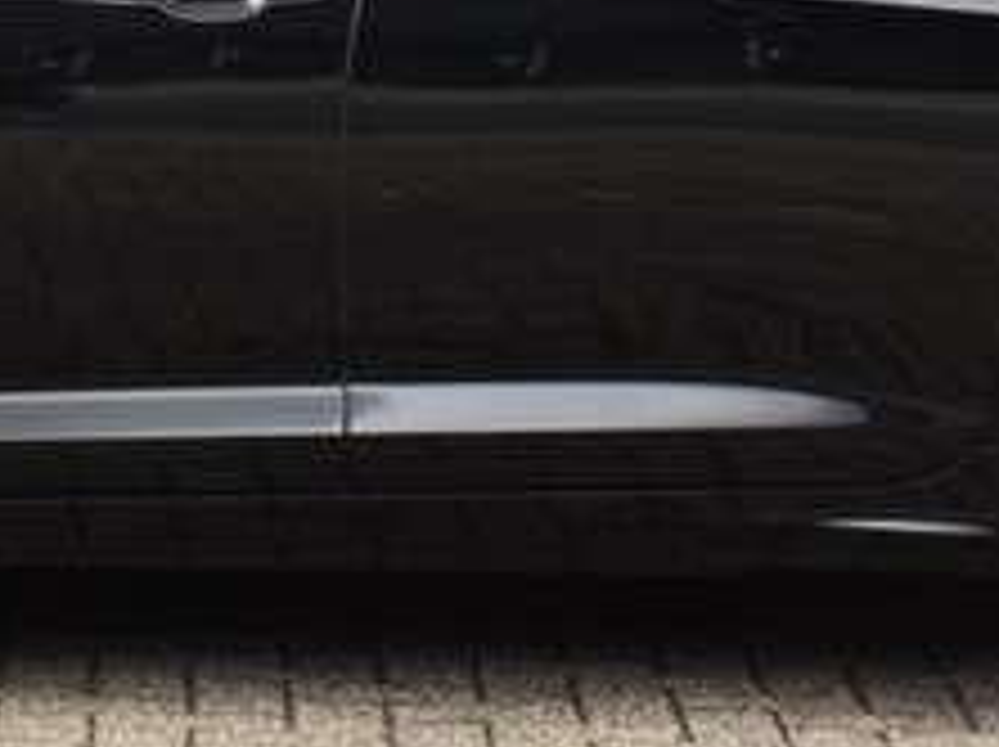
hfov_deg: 7.8
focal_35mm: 253
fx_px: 7294
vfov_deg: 5.8
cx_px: 166
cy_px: -482
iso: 400
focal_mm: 38
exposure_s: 1/200
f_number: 7.1
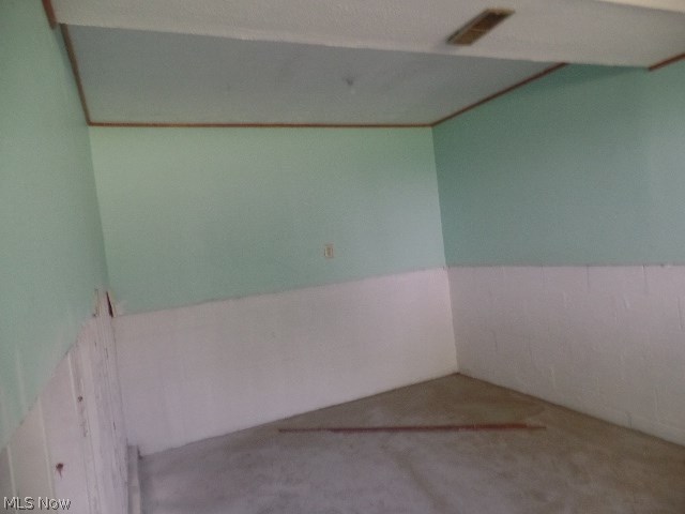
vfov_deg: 58.9
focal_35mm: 23
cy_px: 257
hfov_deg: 73.9
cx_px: 342
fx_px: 455
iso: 400
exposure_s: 1/30
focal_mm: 4.1
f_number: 2.8
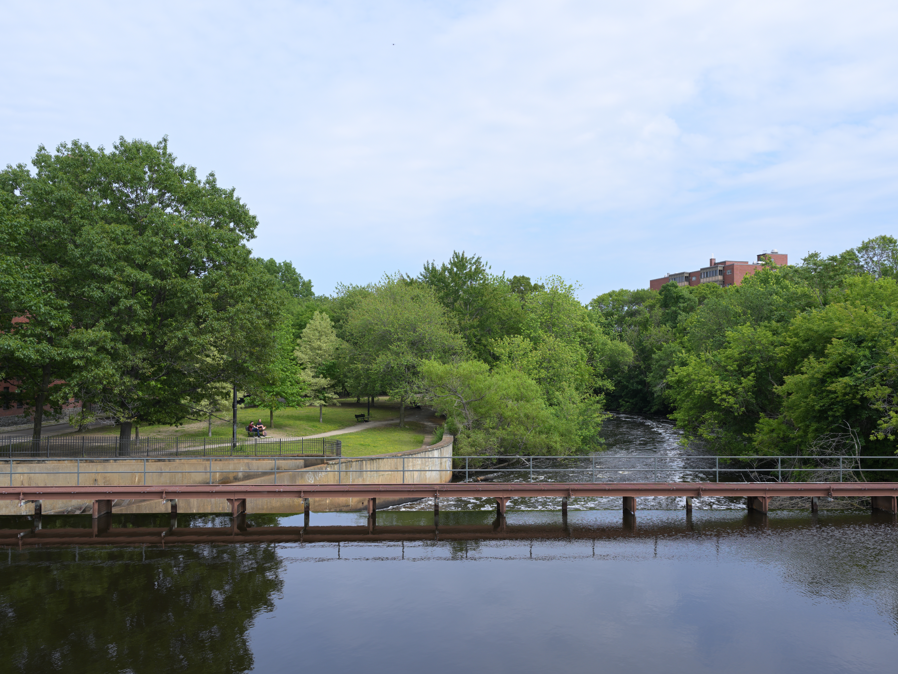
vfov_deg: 45.4
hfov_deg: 58.3
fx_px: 804
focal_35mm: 31
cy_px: 340
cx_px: 471
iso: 64
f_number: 8
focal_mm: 28
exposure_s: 1/125
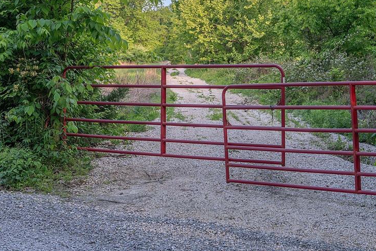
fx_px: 512
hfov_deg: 39.9
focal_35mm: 49
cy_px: 88
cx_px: 250
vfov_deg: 27.4
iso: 1000
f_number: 8
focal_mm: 35
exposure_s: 1/160
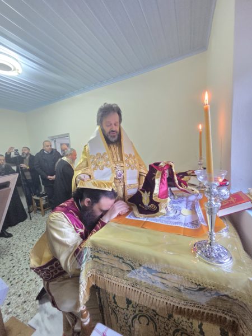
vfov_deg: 106.2
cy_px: 168
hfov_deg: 89.9
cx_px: 126
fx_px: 126
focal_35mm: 13
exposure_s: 1/50
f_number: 2.2
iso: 1000
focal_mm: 2.2
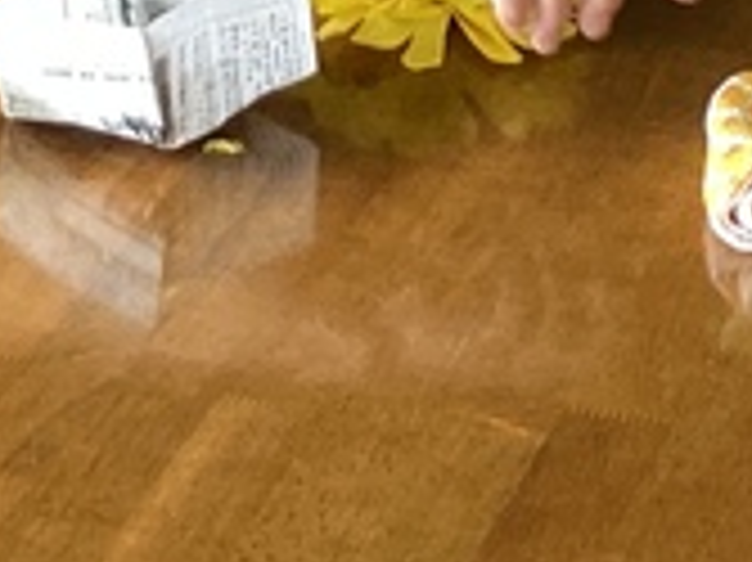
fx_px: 4038
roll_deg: +1.1
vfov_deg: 7.7
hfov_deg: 10.6
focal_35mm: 186
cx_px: 248
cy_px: -499
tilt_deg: -16.1
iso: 80
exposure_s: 1/100
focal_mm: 3.3
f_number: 2.4
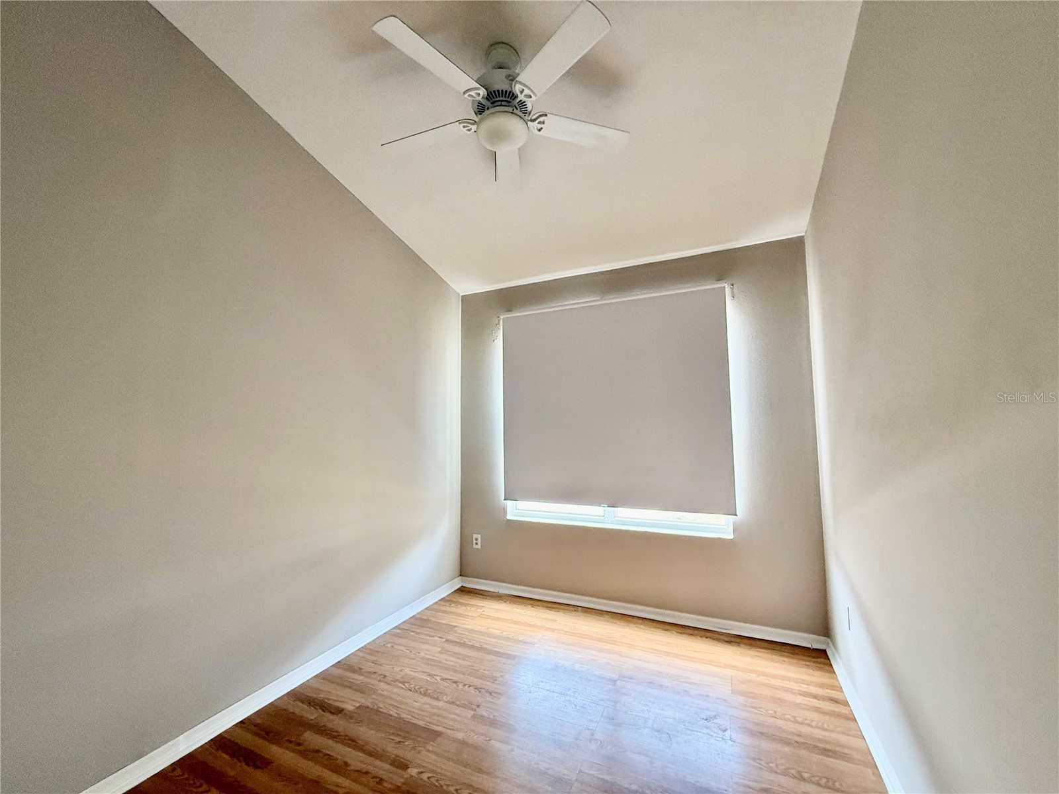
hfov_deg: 102.1
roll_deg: +0.9
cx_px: 530
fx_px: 428
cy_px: 397
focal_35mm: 14
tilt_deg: +4.9
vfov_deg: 85.7
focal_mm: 2.22
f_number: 2.2
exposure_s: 1/60
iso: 320
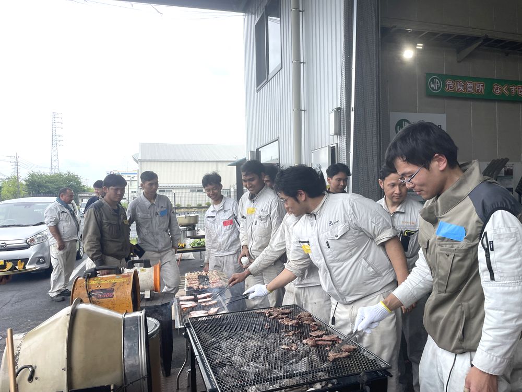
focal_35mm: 26
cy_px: 196
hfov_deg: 67.3
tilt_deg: -1.3
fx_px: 392
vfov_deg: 53.1
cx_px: 261
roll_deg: +0.4
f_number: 1.6
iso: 32
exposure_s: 1/2132
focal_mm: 4.2
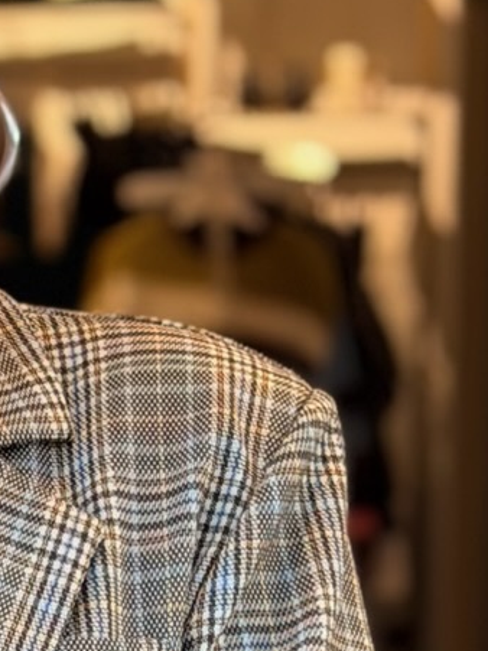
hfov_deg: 6.7
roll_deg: +0.6
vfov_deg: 8.8
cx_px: -179
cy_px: 1019
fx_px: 4100
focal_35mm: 218
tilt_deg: -11.4
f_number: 1.78
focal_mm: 6.76
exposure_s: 1/121
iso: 100
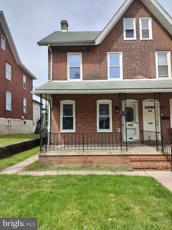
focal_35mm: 24
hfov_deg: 56.8
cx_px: 86
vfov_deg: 71.6
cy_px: 115
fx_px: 159
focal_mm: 5.24
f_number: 1.7
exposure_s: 1/1116
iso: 50
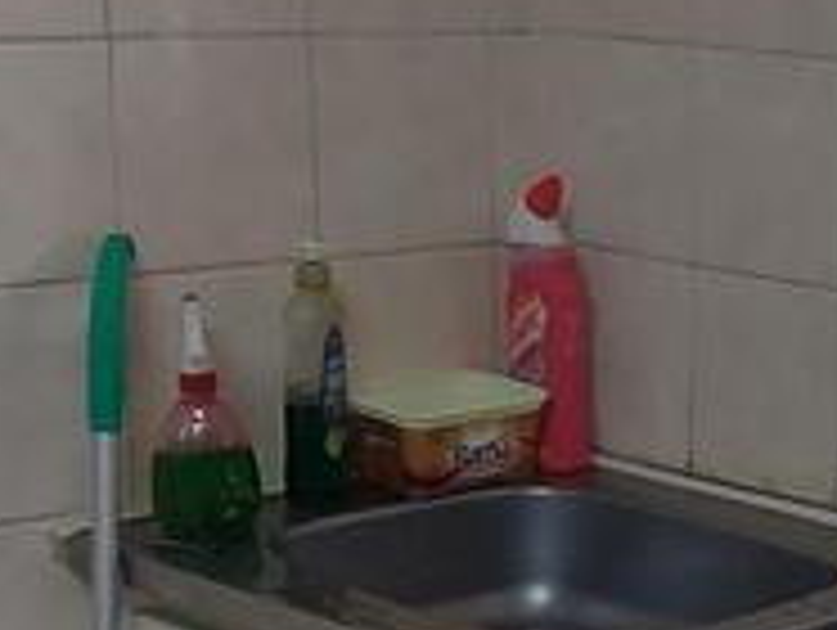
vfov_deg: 14.3
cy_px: 567
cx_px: 900
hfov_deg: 18.4
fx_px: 2494
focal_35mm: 103
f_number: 1.8
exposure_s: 1/25
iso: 320
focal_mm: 5.23
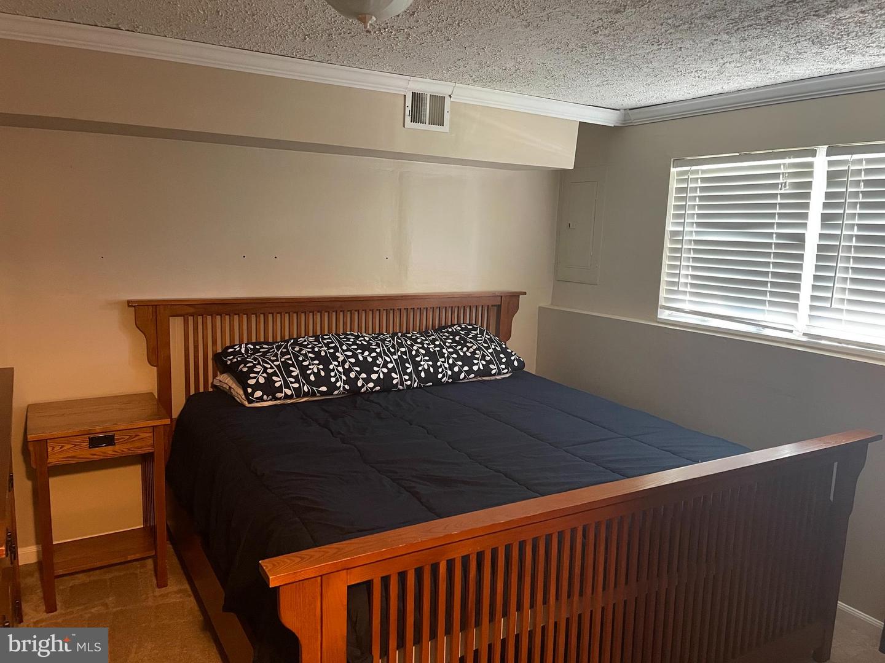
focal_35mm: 26
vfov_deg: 53.1
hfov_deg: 67.3
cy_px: 332
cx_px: 442
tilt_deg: -8.2
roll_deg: -2.0
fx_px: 665
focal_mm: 4.2
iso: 640
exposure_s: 1/33
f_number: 1.6
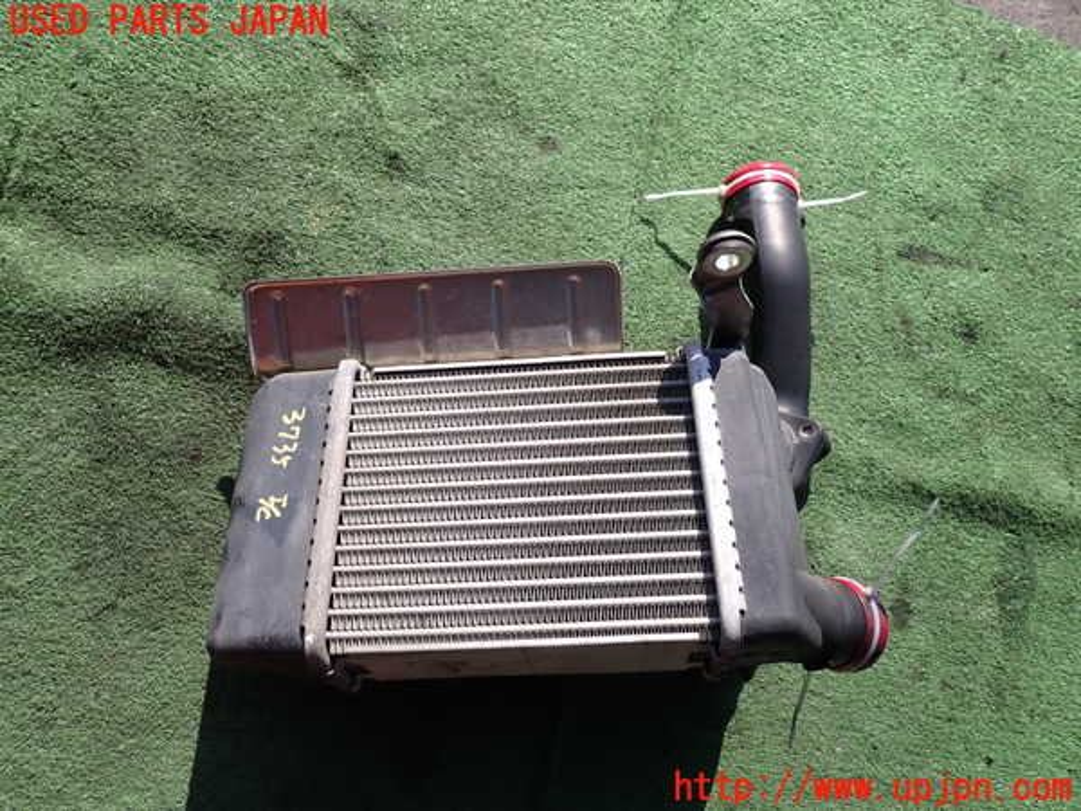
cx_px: 540
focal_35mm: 25
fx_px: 781
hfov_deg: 69.4
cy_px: 406
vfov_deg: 54.9
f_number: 2.8
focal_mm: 4.5
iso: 100
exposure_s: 1/800
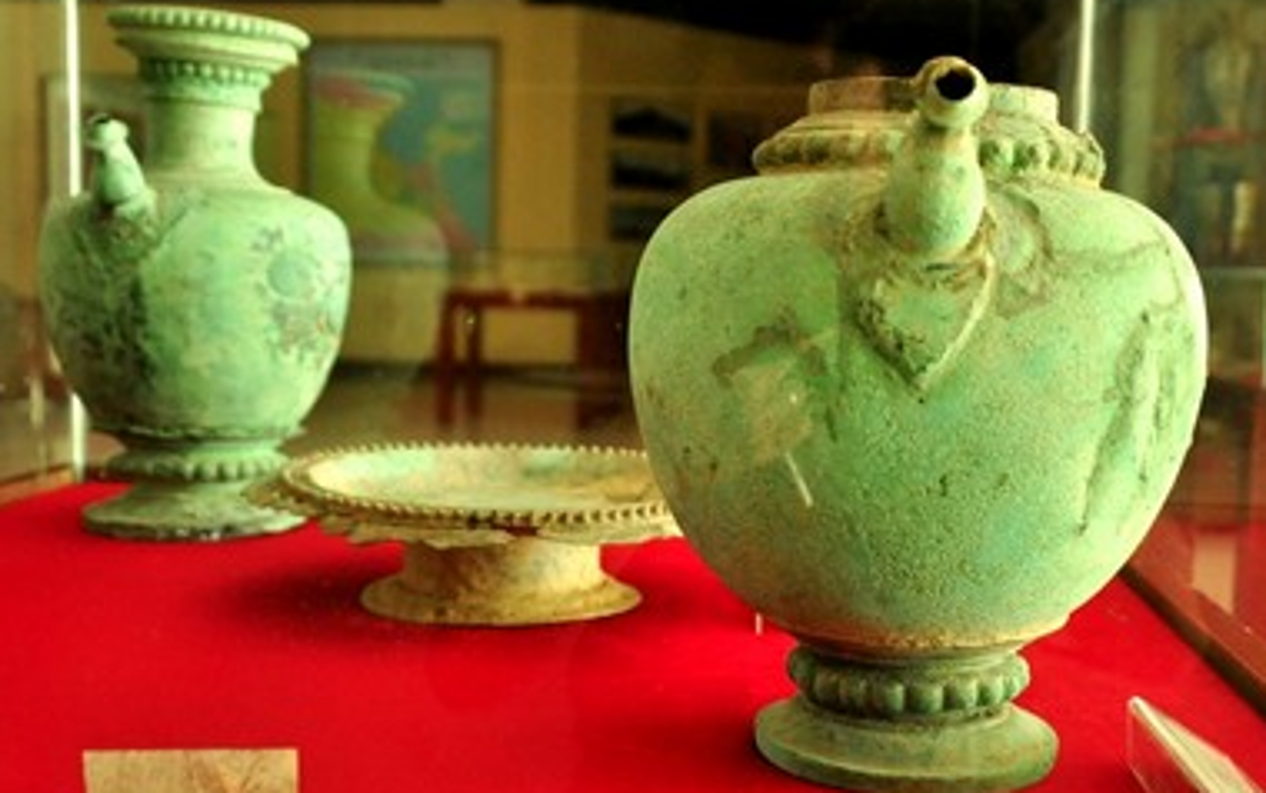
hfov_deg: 42.6
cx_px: 640
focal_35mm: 47
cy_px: 342
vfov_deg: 27.4
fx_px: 1623
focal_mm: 26
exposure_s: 1/50
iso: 1000
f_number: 4
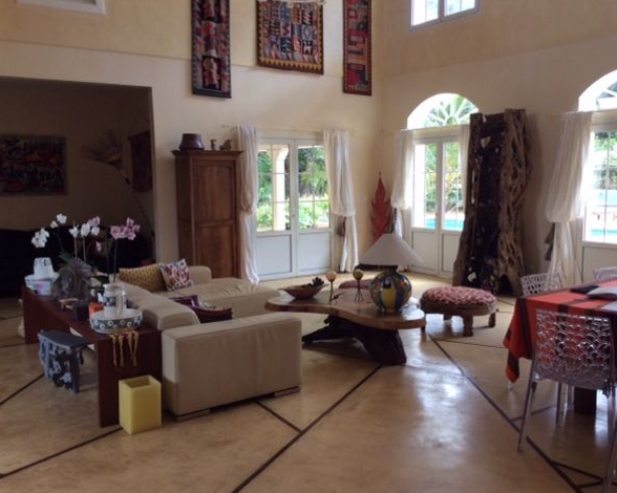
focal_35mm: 34
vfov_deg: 43.3
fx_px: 621
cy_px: 250
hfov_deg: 52.9
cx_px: 316
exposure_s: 1/40
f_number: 2.4
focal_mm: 3.3
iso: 40
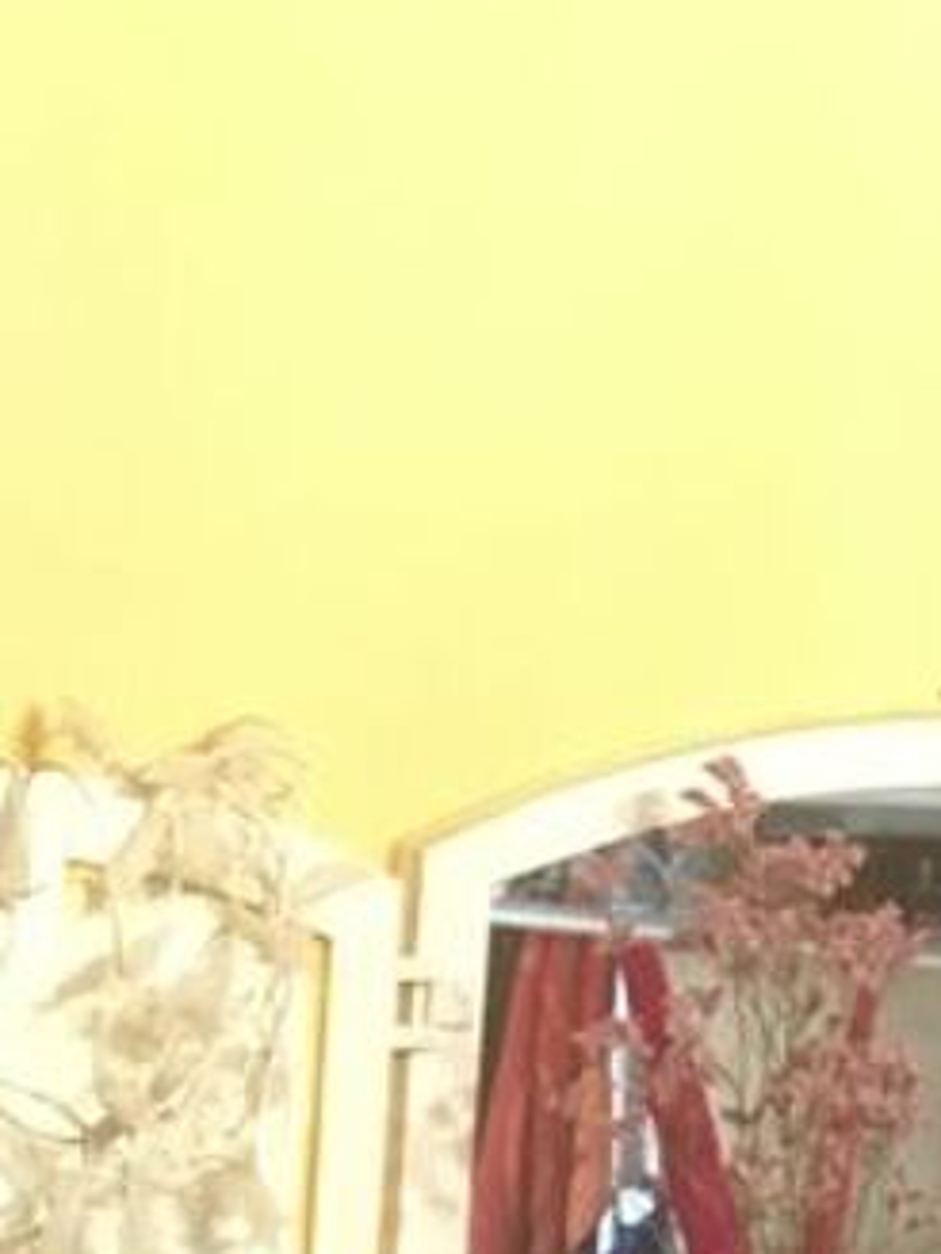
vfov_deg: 16.0
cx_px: -780
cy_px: 1531
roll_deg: -0.5
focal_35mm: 118
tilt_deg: -9.5
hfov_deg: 11.6
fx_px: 4277
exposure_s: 1/4
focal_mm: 4.15
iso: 125
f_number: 2.2
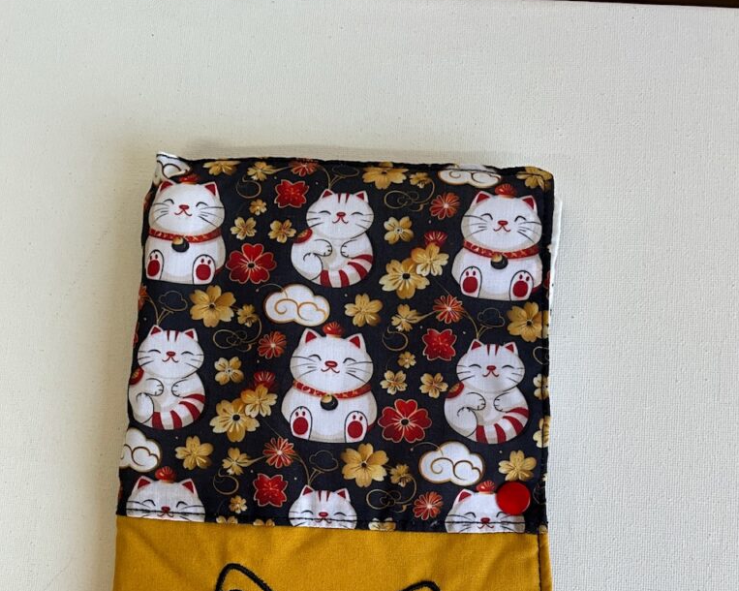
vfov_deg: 37.8
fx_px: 831
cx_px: 371
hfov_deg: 47.9
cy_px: 466
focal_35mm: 38
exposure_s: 1/100
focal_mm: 3
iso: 25
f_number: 1.8
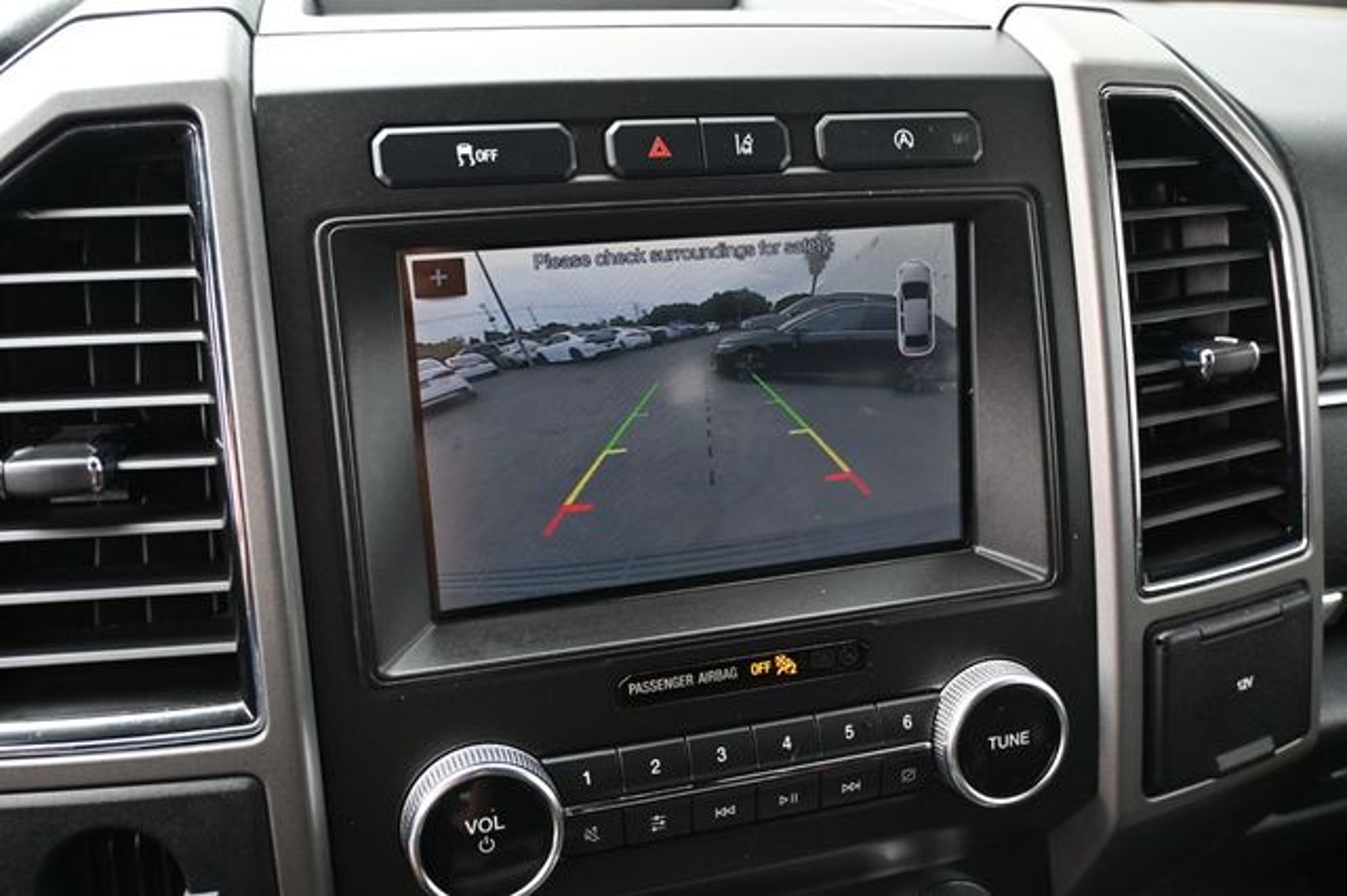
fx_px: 1178
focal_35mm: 32
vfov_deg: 41.7
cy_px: 448
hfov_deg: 59.5
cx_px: 674
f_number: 4
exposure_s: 1/125
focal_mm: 21
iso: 1000
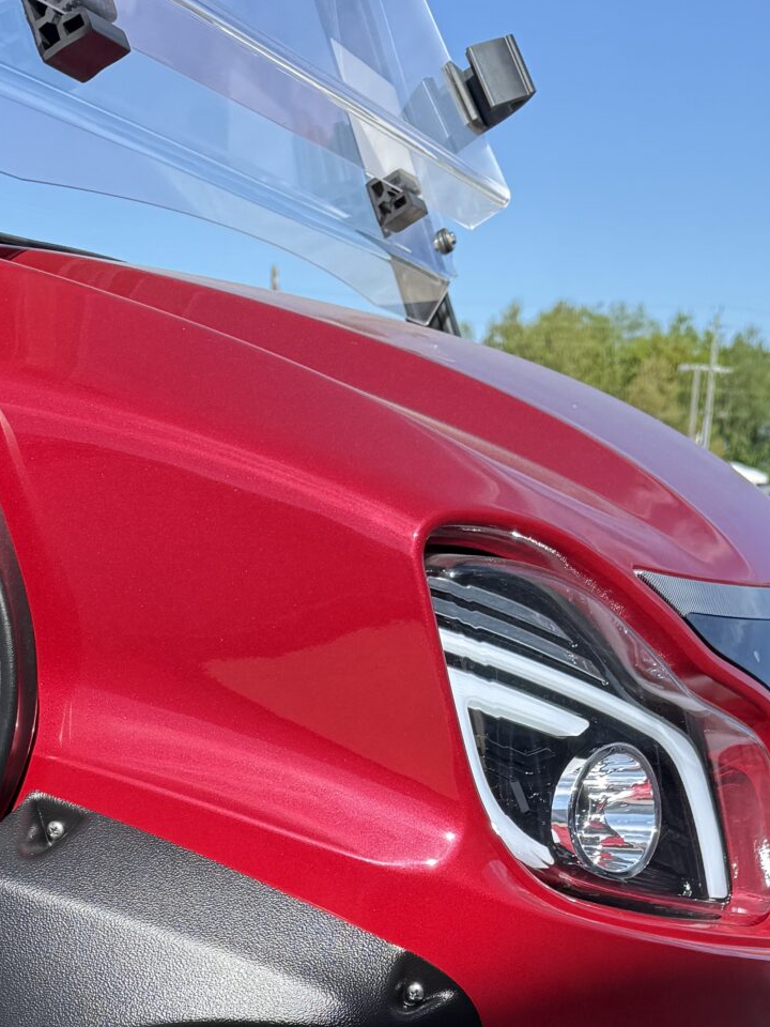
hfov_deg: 22.9
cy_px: 1220
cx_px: 370
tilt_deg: -19.7
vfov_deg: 26.9
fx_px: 1898
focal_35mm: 64
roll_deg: +2.1
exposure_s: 1/2232
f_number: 1.78
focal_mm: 6.76
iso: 80
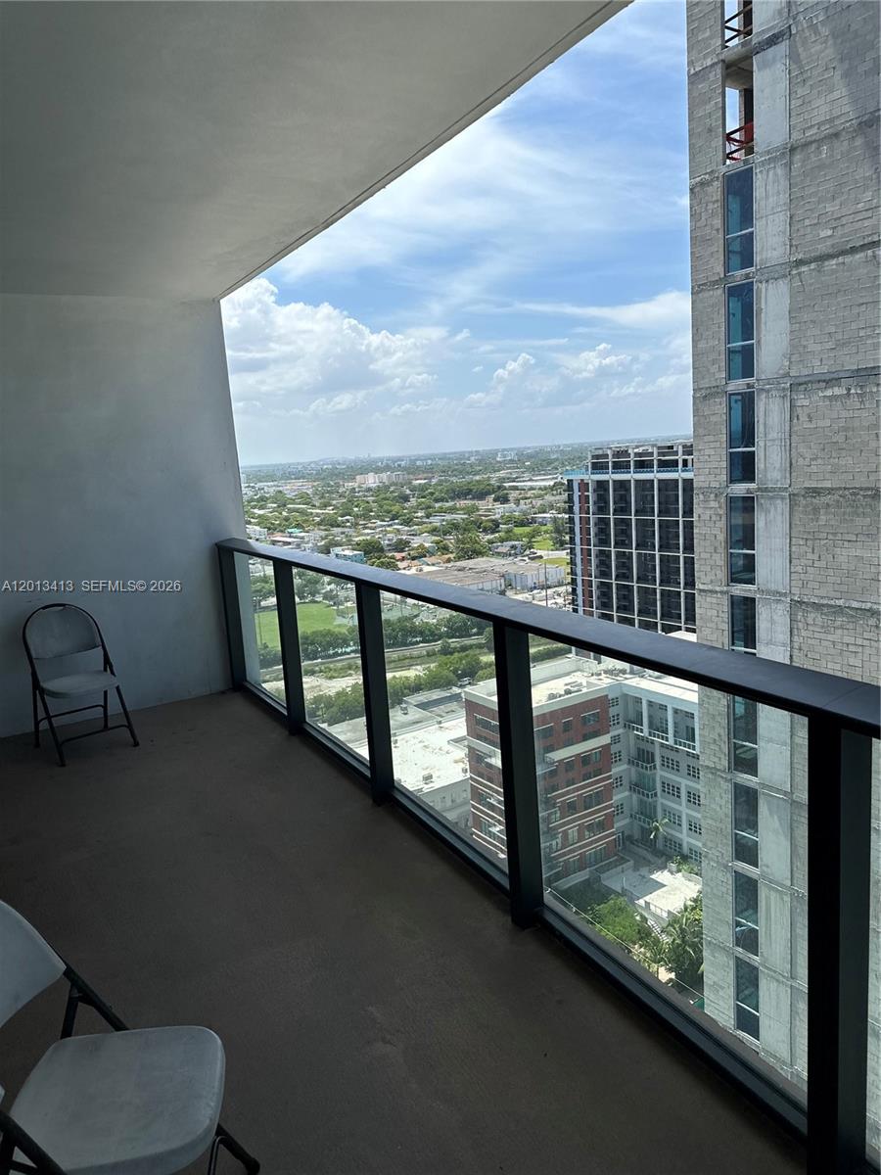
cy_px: 588
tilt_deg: -6.5
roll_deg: +4.0
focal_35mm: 24
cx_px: 440
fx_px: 814
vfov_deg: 71.6
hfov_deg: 56.8
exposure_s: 1/5263
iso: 80
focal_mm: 6.86
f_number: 1.78
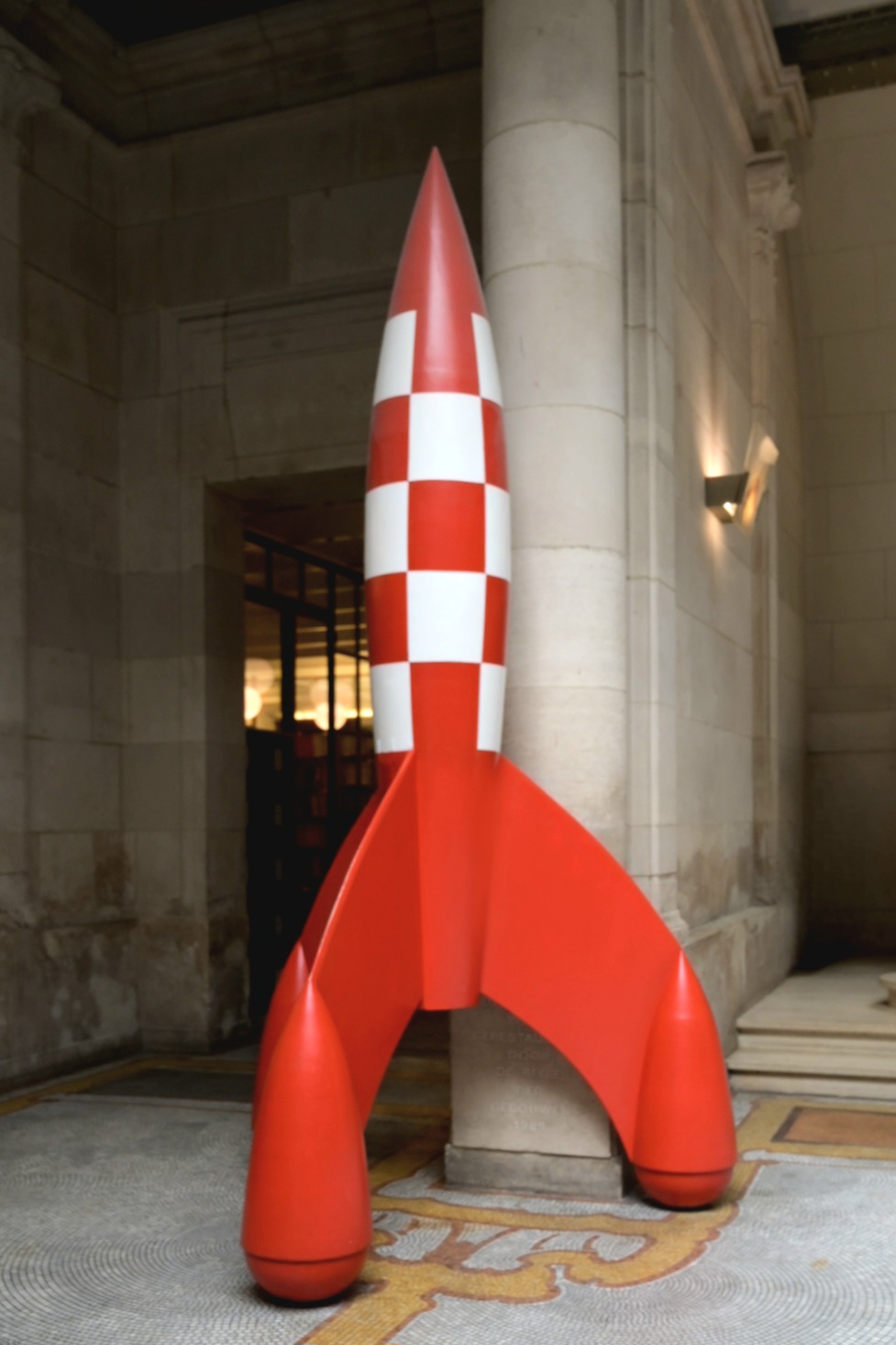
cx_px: 448
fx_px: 1194
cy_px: 672
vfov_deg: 58.7
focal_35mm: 32
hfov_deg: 41.1
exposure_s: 1/125
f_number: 5
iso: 400
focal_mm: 32
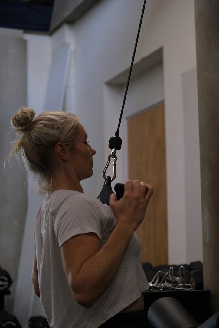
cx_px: 110
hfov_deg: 16.5
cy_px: 164
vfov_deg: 24.5
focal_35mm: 83
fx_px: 757
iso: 2000
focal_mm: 55
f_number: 2.8
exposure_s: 1/500
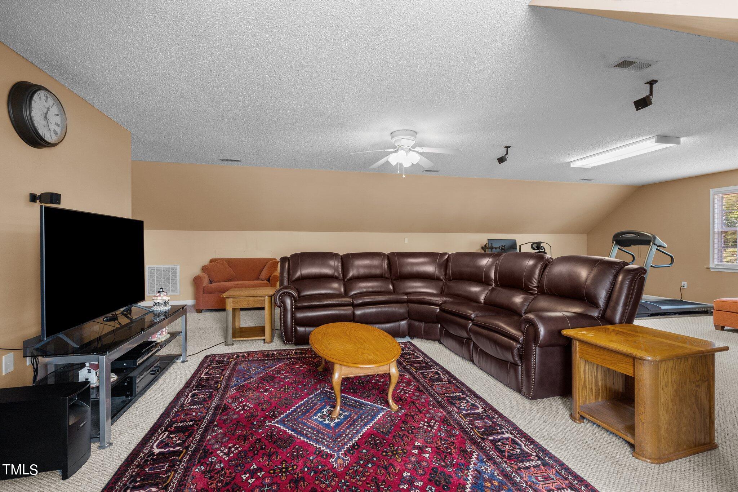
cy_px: 246
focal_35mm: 16
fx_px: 328
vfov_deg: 73.7
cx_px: 369
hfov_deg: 96.7
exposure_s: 1/1.43
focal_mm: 16
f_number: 8
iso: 400
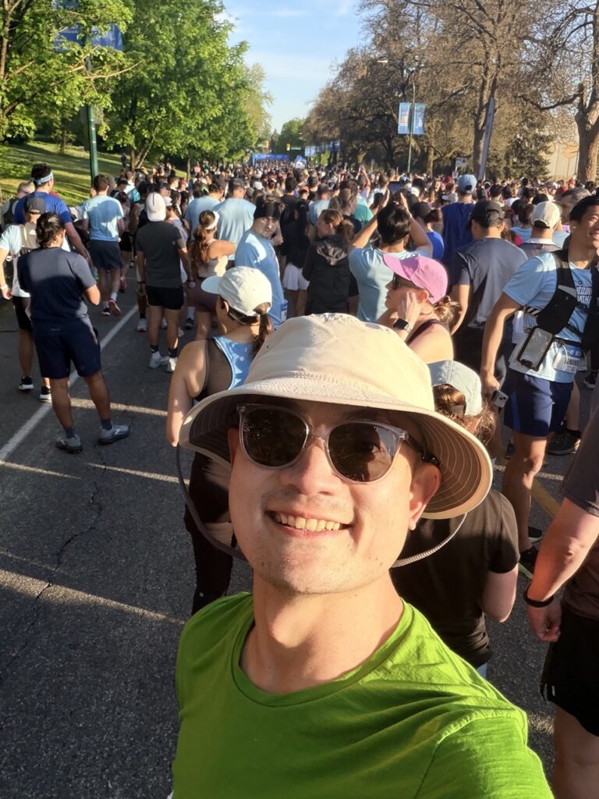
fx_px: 692
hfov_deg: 46.8
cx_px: 300
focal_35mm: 30
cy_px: 400
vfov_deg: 60.0
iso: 25
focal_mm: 2.71
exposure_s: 1/539
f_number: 1.9
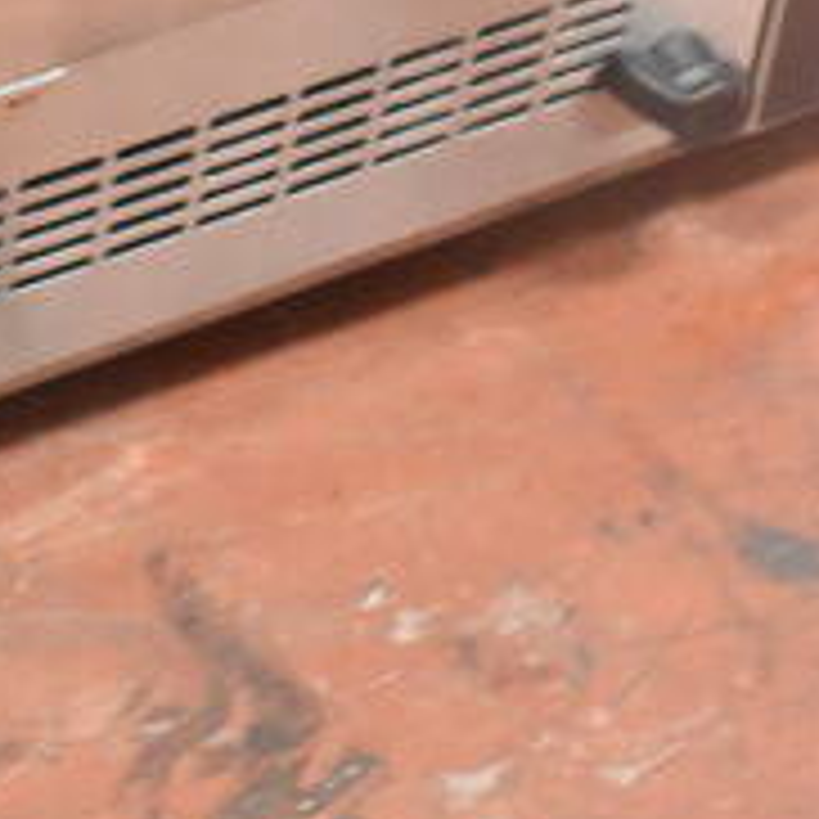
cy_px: -729
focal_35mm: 147
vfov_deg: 11.0
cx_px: 194
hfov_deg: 11.8
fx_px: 3938
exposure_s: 1/40
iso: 4000
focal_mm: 23
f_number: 3.8
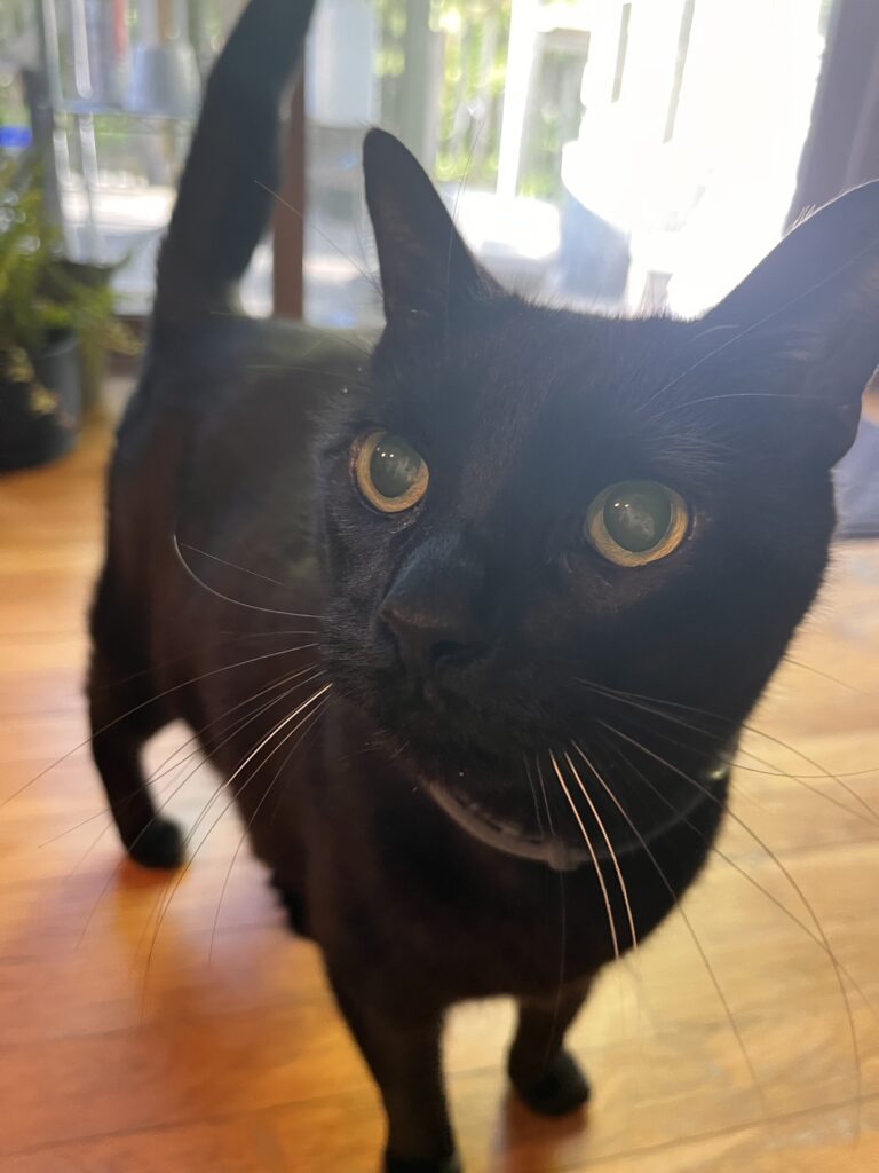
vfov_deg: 67.3
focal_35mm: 26
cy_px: 586
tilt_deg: -29.3
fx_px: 880
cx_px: 440
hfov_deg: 53.1
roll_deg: -6.5
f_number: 1.6
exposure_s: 1/60
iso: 320
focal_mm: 5.1
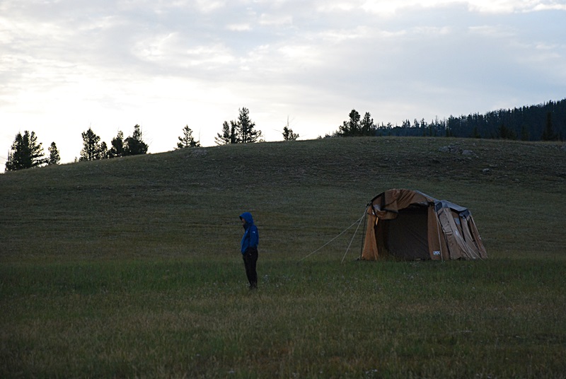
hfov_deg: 17.0
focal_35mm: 120
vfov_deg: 11.5
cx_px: 283
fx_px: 1889
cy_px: 190
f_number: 5.6
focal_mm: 80
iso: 500
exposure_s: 1/320
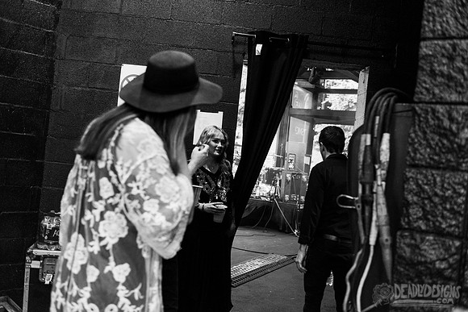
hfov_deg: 53.1
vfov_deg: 36.9
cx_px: 234
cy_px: 156
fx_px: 468
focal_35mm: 36
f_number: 3.2
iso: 1000
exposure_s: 1/160
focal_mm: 36
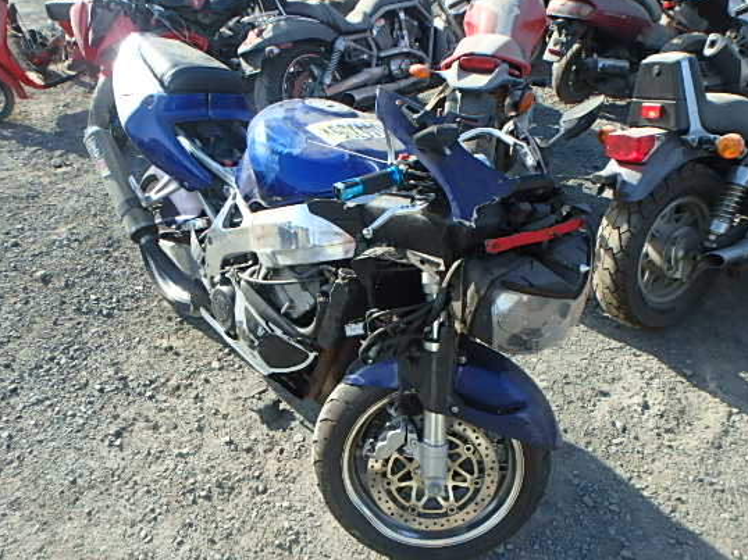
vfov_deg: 54.8
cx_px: 353
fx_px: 540
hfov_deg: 69.4
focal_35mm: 25
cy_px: 293
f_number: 3.5
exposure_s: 1/400
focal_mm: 3.7
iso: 125
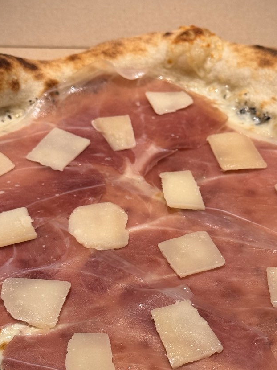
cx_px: 159
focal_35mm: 81
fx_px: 865
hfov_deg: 18.2
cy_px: 222
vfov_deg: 24.1
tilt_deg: -40.8
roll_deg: -2.1
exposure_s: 1/50
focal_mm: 6.76
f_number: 1.78
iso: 100
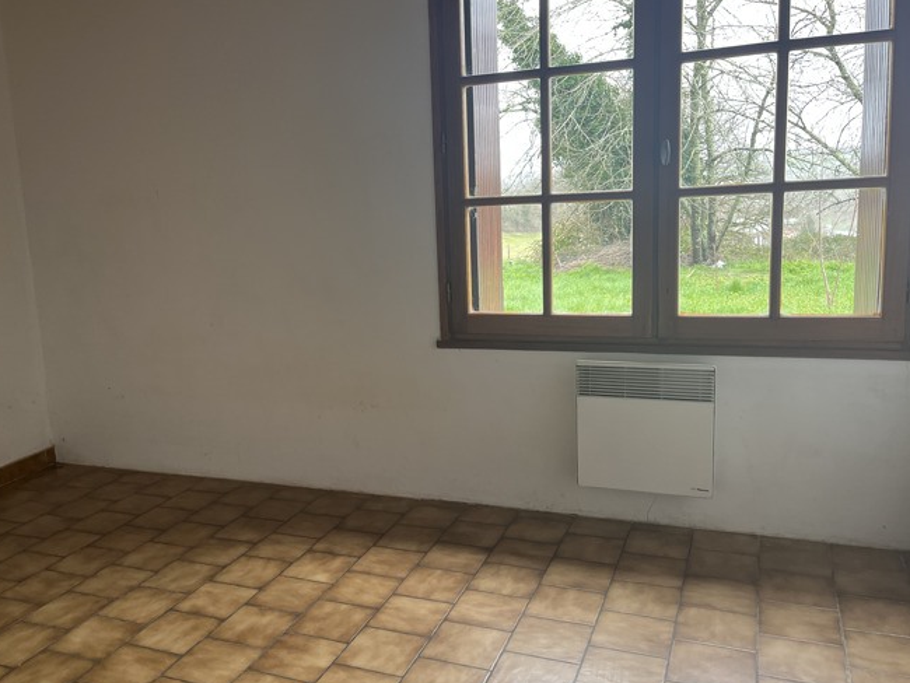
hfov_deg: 56.3
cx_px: 361
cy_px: 339
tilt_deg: -10.7
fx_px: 842
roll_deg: +3.6
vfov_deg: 44.2
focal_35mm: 32
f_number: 1.6
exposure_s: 1/121
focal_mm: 5.1
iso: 80
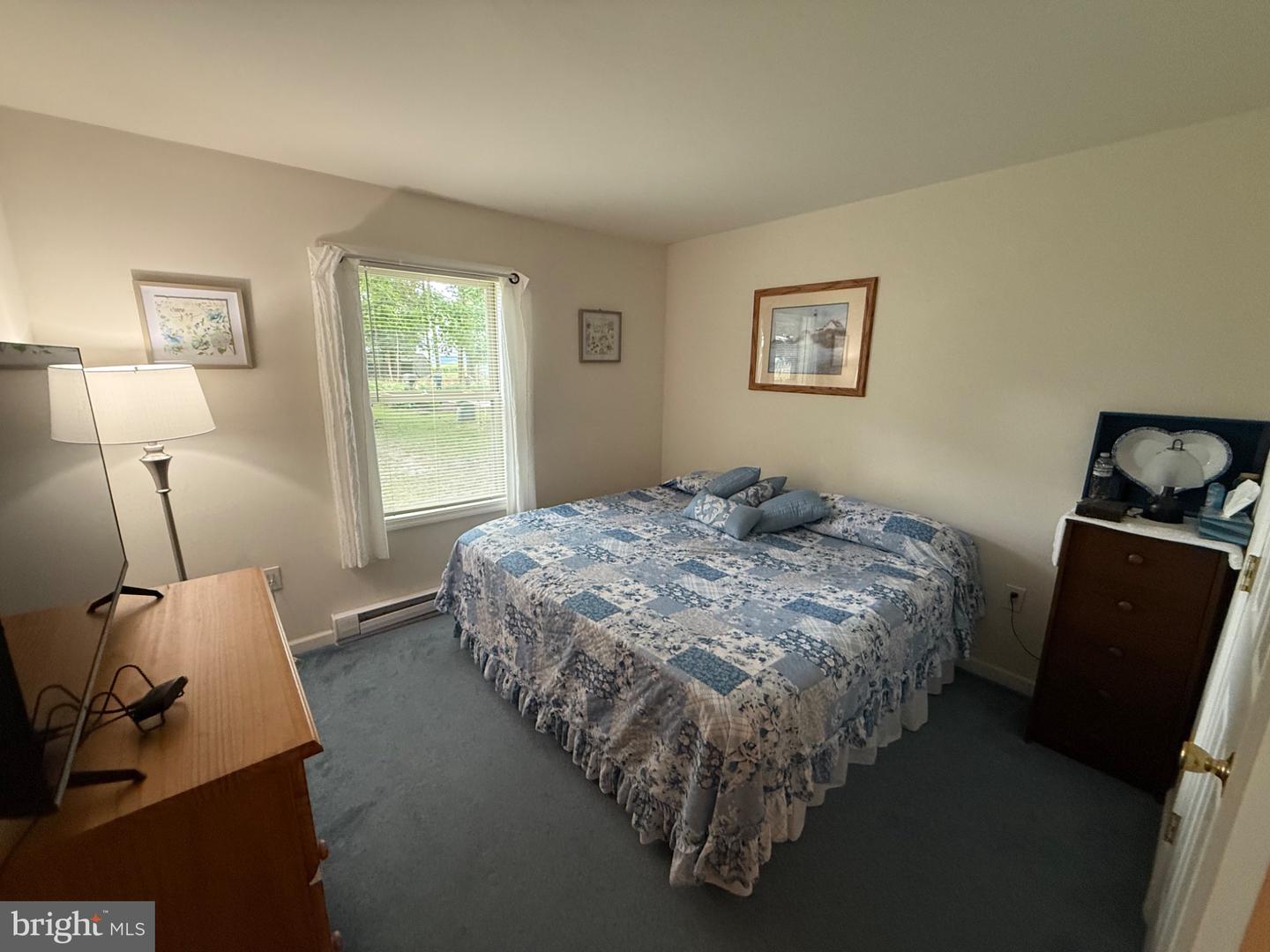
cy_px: 476
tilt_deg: -11.6
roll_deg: -0.2
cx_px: 635
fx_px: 514
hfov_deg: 102.1
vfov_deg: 85.7
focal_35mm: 14
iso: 320
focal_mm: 2.22
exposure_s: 1/60
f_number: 2.2
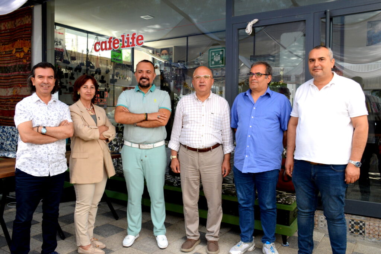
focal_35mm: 33
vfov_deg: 39.9
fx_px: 349
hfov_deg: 57.3
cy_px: 127
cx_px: 190
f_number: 5.6
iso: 360
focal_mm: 22
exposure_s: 1/125
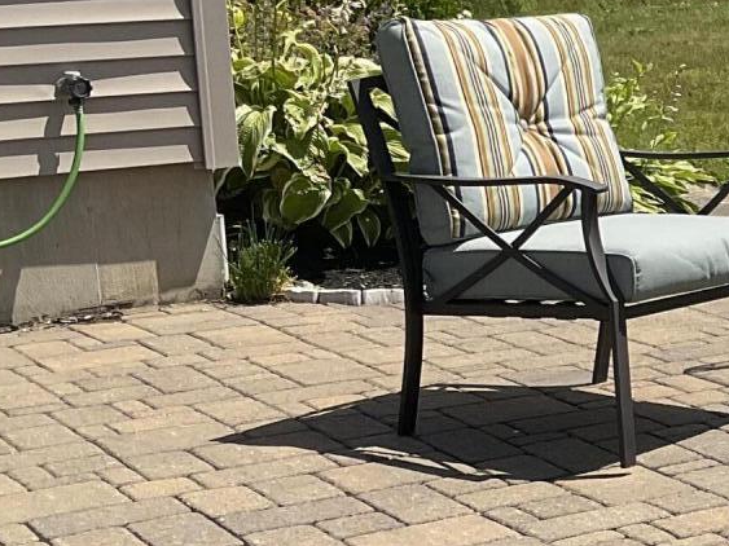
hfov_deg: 17.4
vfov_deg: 14.3
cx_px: 1054
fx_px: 2169
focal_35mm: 103
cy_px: 339
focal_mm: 3
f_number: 1.8
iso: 16
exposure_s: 1/2538
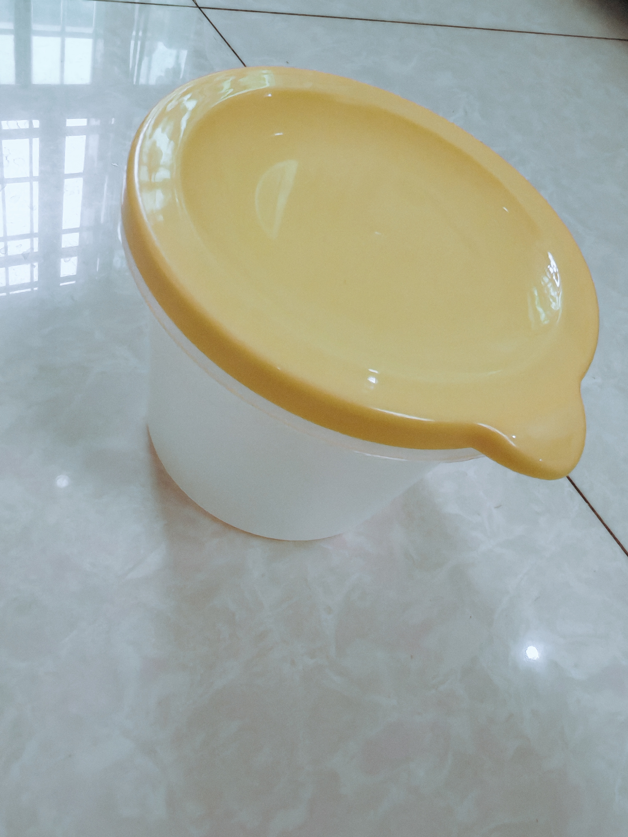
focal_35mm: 27
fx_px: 653
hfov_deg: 51.4
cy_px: 418
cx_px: 314
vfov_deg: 65.3
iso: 250
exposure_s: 1/50
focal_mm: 1.96
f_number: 2.2
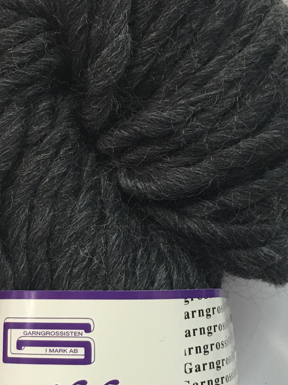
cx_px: 155
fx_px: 910
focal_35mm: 82
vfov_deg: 23.4
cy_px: 324
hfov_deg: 18.0
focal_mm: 4.15
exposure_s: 1/17
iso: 40
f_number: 2.2
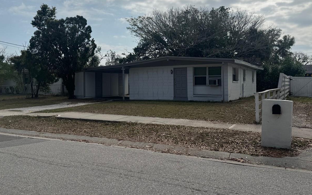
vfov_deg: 37.2
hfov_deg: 56.5
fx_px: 289
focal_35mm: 34
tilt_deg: -1.0
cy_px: 84
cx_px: 135
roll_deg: -0.1
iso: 80
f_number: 1.78
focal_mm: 6.76
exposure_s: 1/12346
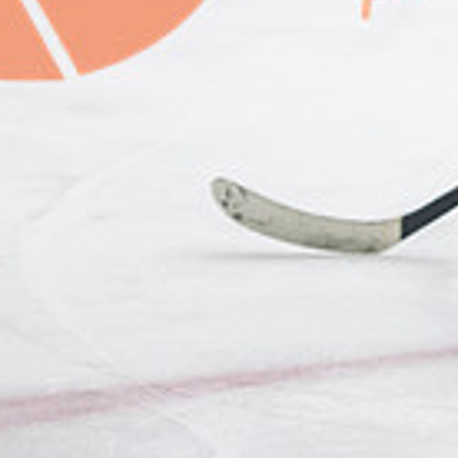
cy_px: -299
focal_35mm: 502
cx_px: 730
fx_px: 7514
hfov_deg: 3.5
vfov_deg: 3.5
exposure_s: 1/640
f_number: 3.2
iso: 3200
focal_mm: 112
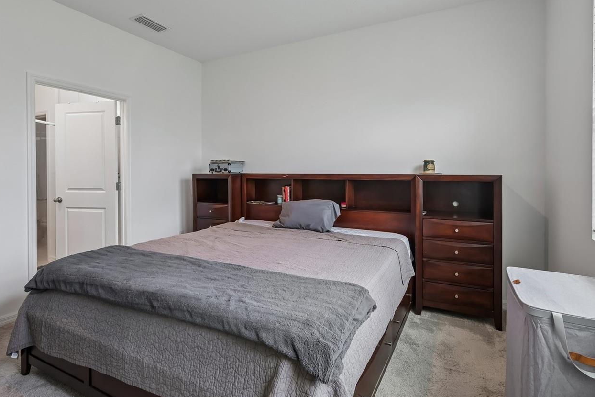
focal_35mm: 18
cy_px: 169
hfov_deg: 90.0
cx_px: 300
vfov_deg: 67.0
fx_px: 297
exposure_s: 1/30
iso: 400
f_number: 8
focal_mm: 14
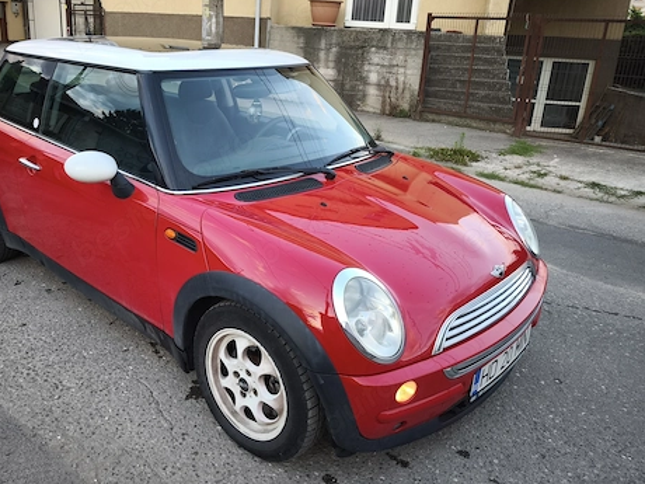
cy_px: 216
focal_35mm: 30
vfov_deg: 46.7
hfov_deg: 59.7
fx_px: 559
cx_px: 272
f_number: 1.6
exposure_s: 1/100
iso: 160
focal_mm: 6.57
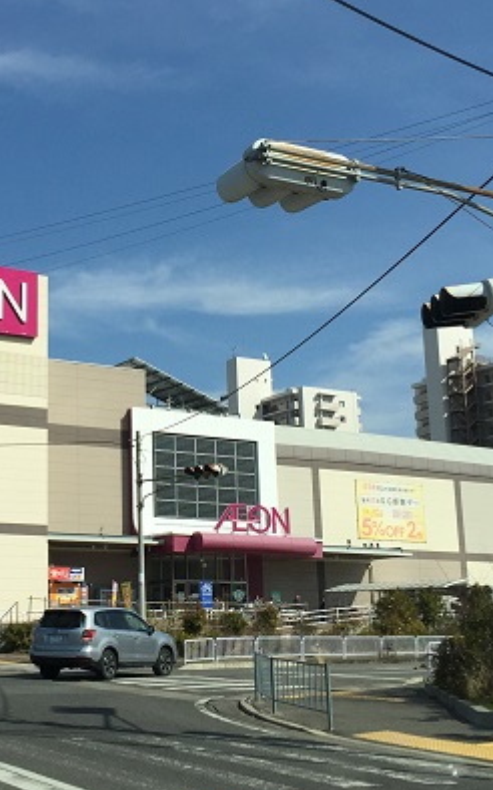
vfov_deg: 39.6
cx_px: 61
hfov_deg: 24.7
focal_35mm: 51
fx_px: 1097
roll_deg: -1.0
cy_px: 409
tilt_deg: +12.3
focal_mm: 4.15
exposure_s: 1/2825
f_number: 2.2
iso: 32
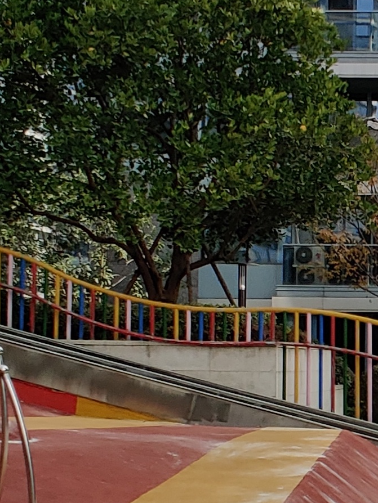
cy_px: 347
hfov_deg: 20.1
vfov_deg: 28.7
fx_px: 975
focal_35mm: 67
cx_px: 491
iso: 100
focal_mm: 2.25
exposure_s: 1/1164
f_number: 2.2
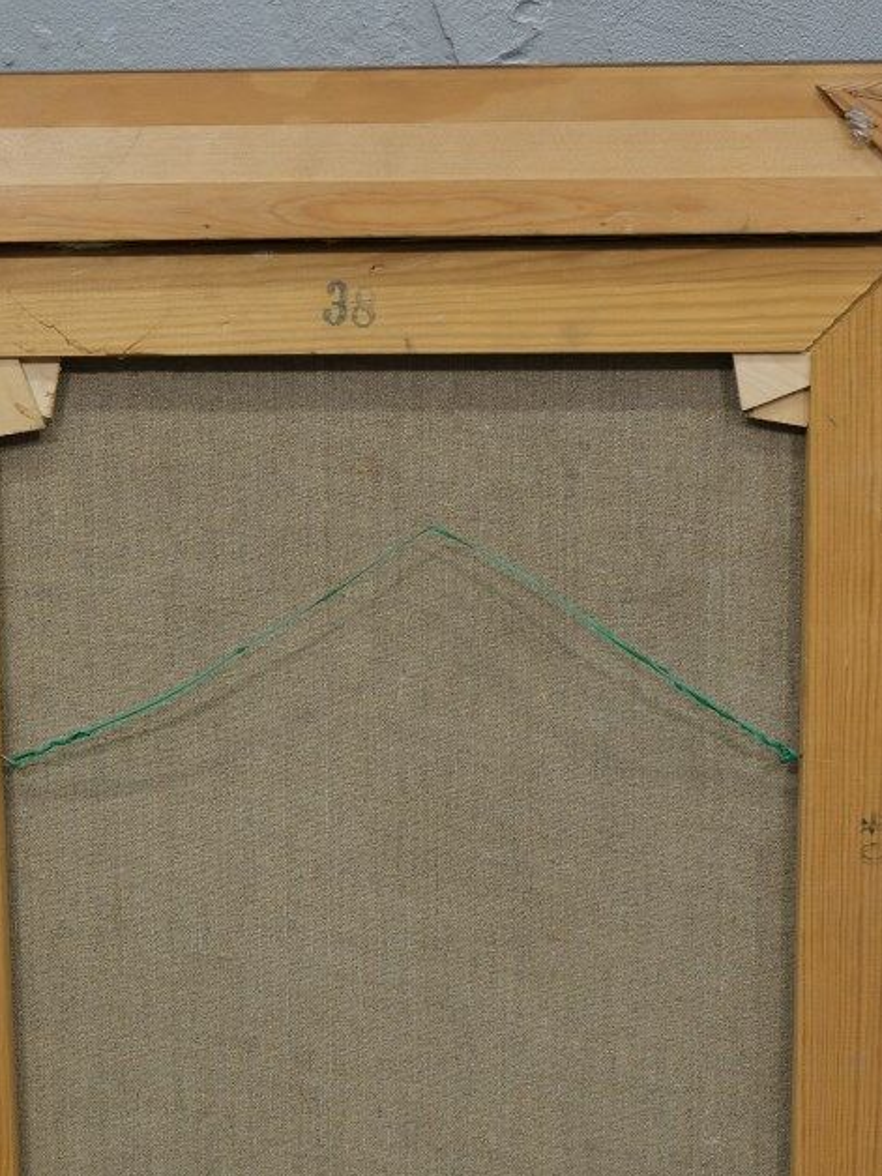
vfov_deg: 26.9
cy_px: 738
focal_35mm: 72
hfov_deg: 20.4
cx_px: 401
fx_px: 2446
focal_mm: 24.7
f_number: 4
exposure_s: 1/38
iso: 1000
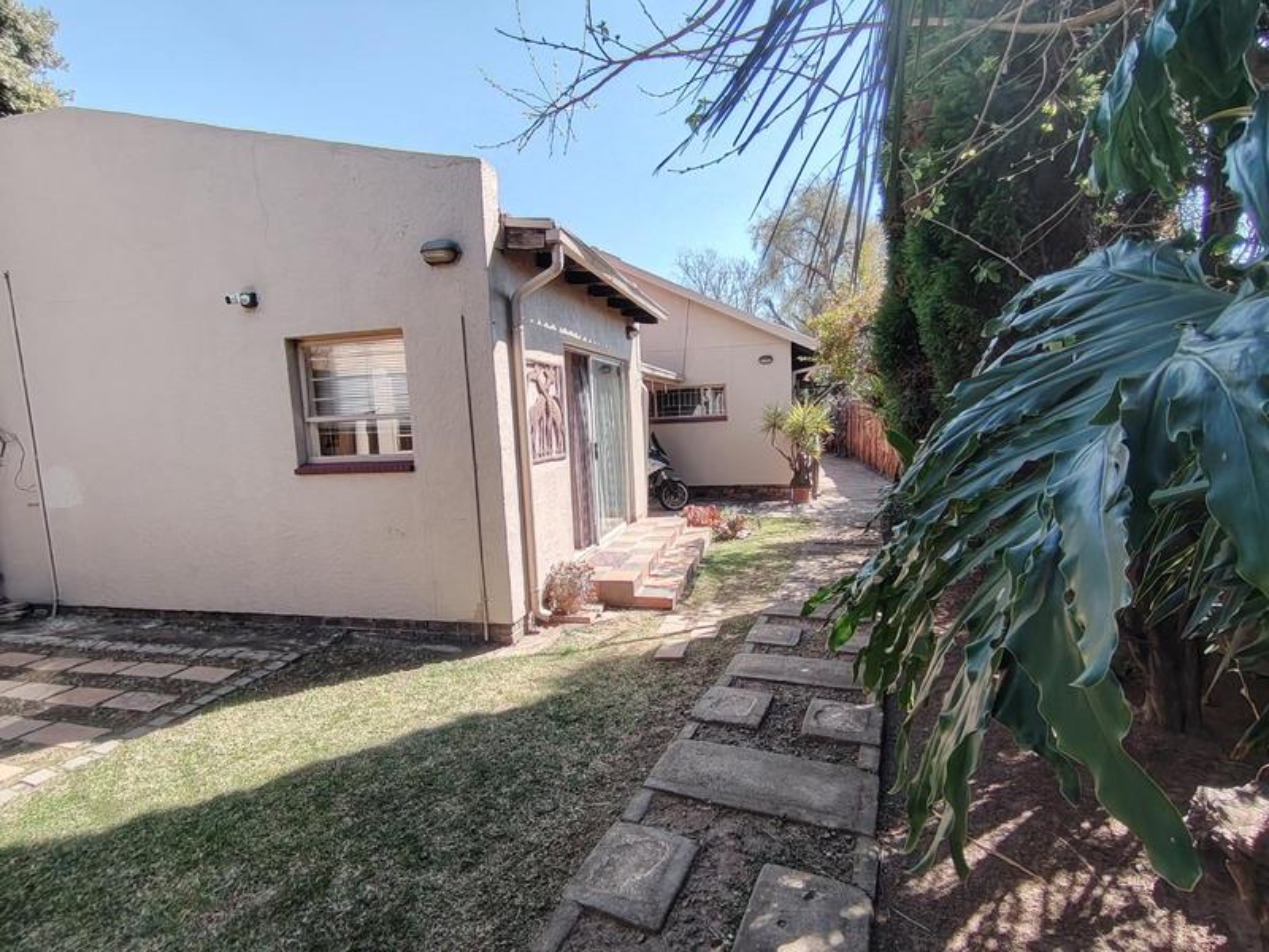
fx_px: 623
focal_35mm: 17
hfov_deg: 91.0
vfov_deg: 74.7
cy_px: 476
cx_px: 634
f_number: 2.2
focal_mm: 1.42
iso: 100
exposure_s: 1/301
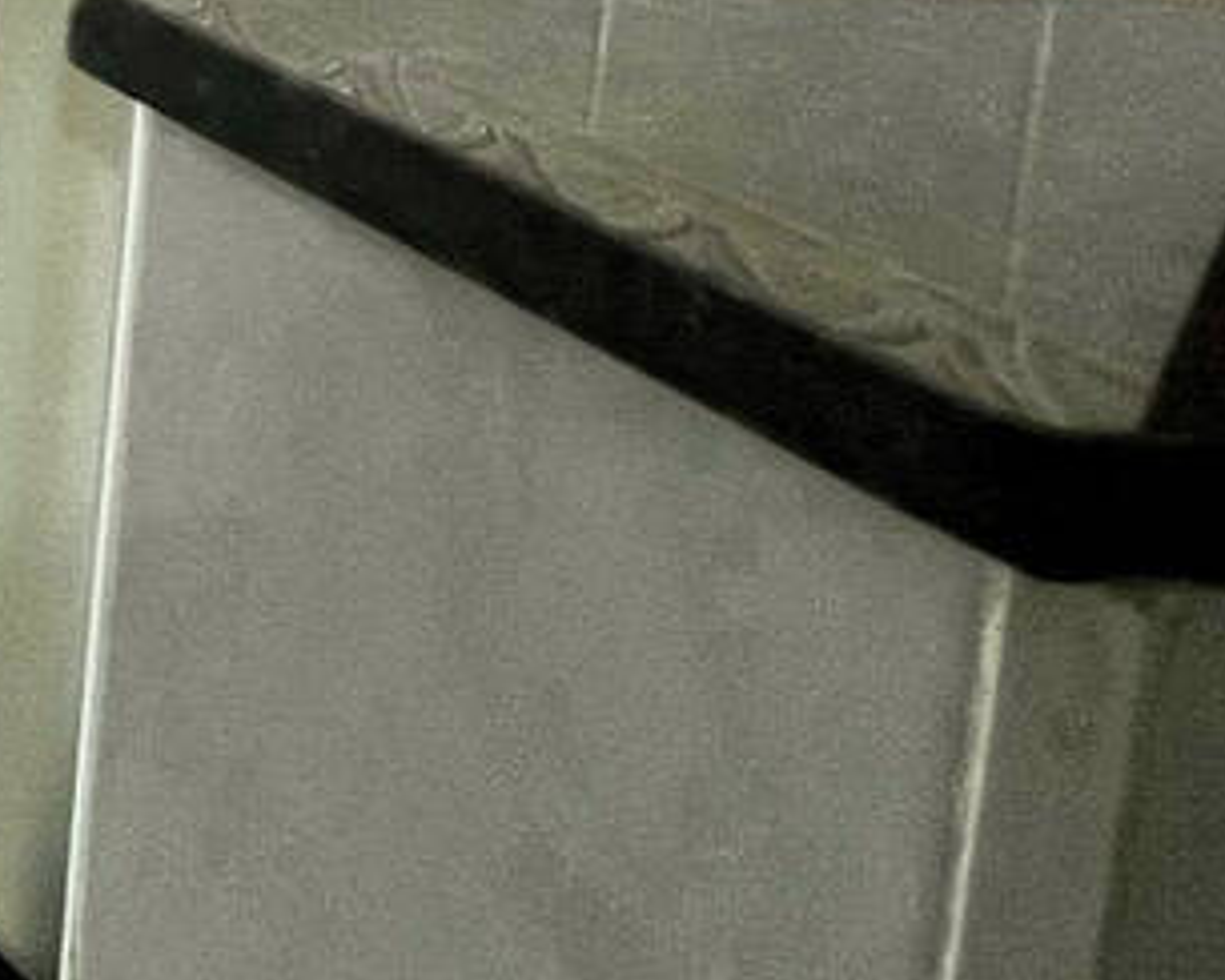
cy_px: -510
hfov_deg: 16.8
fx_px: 2175
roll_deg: -1.5
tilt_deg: -7.2
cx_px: -1506
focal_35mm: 60
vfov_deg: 21.2
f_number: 1.8
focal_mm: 1.57
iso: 32
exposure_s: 1/155
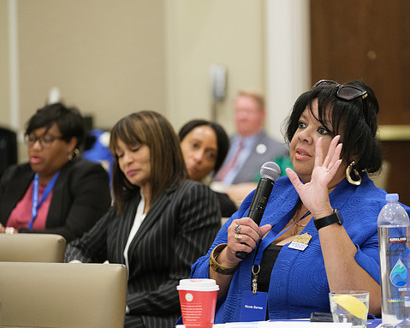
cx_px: 233
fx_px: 2026
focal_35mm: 167
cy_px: 165
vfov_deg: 9.3
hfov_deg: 11.6
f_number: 2.8
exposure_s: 1/160
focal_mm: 98.2
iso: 3200
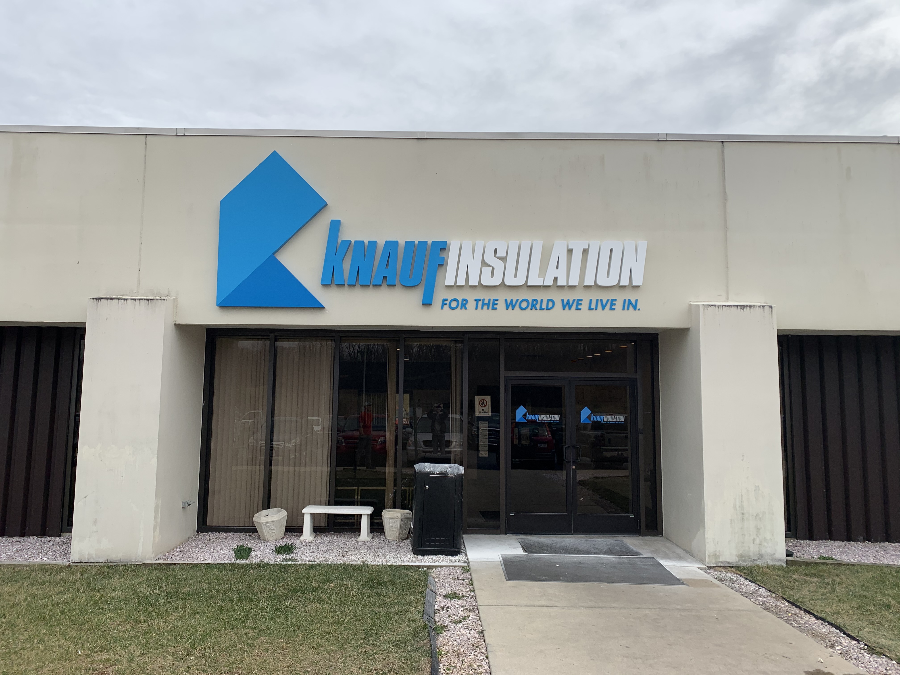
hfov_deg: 67.3
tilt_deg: +6.2
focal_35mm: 26
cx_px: 450
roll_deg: -0.7
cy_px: 338
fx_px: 676
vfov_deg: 53.1
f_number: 1.8
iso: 25
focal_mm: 4.25
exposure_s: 1/2114
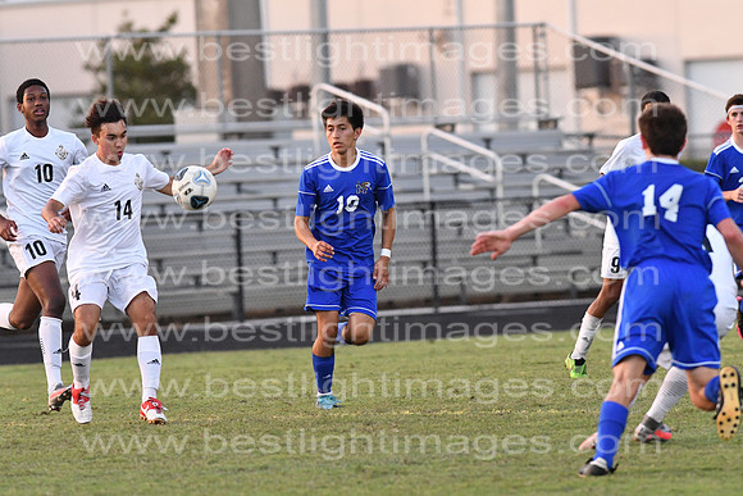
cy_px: 248
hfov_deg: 4.6
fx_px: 9289
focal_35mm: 450
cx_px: 372
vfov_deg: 3.1
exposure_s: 1/1000
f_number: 4.5
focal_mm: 300
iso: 3200
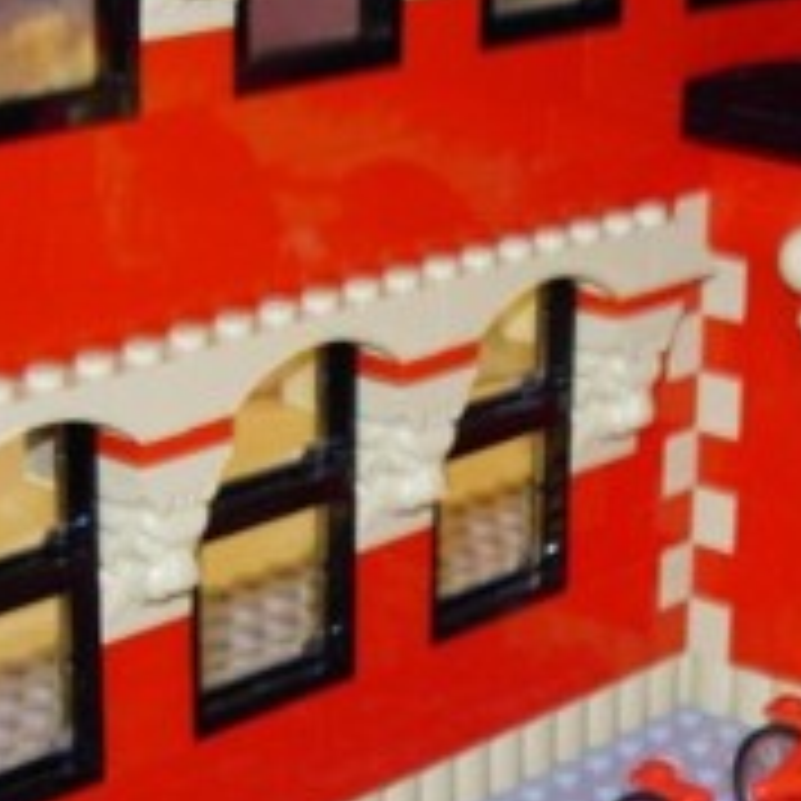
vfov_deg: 15.3
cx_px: 720
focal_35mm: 113
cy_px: 644
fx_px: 2958
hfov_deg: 15.2
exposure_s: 1/4.1
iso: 79
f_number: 2.8
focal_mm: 7.8
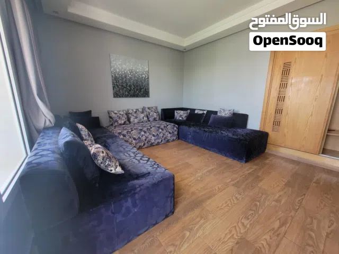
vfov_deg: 89.9
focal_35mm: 13
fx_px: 127
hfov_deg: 106.2
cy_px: 127
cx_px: 170
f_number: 2.2
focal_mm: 2.2
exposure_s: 1/60
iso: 125
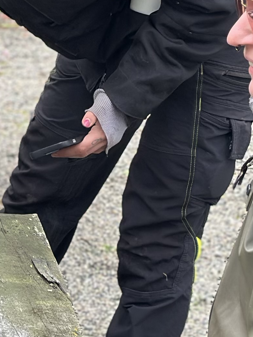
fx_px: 1814
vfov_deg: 10.6
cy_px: 70
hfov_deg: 7.9
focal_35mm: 186
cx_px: -11
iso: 80
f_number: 1.78
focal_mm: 6.86
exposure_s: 1/293
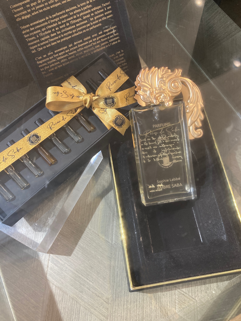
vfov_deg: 63.4
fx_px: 260
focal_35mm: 28
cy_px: 160
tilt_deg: -66.8
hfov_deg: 49.7
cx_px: 120
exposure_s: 1/52
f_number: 1.8
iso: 160
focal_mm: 3.99
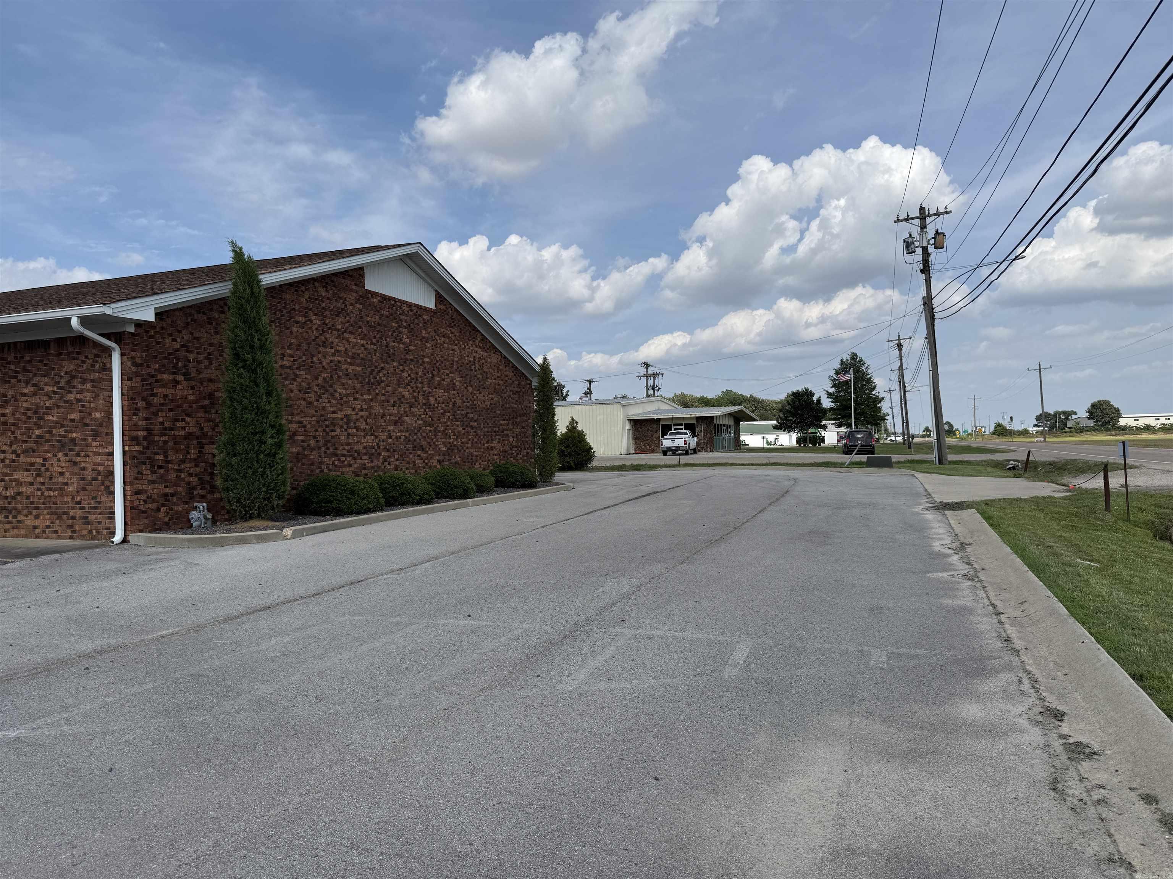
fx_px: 813
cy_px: 440
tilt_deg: +0.5
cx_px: 586
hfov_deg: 71.6
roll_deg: +1.5
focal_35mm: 24
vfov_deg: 56.8
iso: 80
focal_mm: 6.76
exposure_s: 1/7353
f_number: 1.78
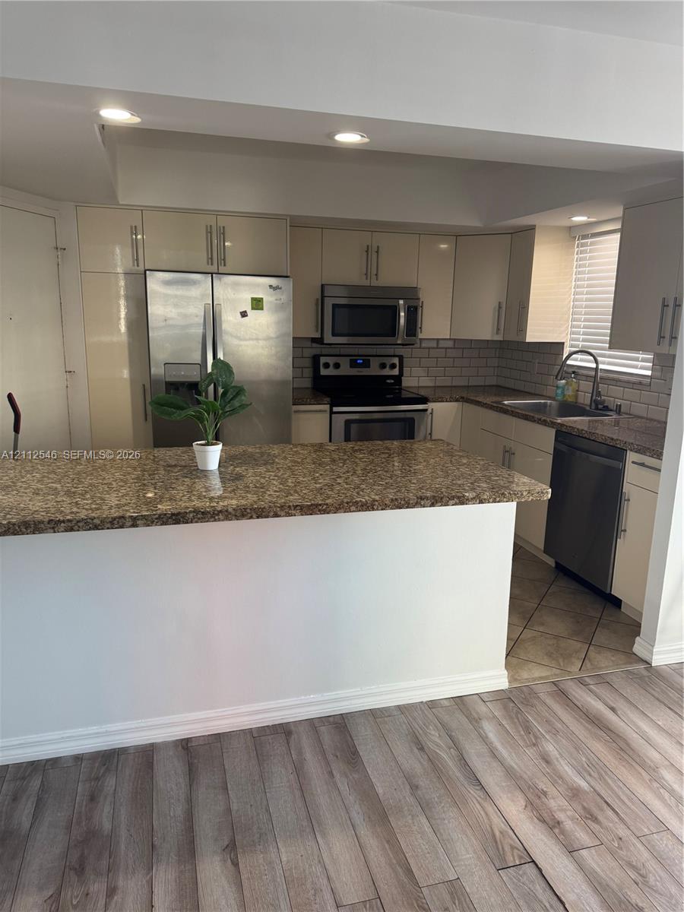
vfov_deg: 71.6
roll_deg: -1.0
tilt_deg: -11.5
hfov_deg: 56.8
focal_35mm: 24
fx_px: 632
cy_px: 456
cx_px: 342
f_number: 1.78
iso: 125
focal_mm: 6.76
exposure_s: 1/60
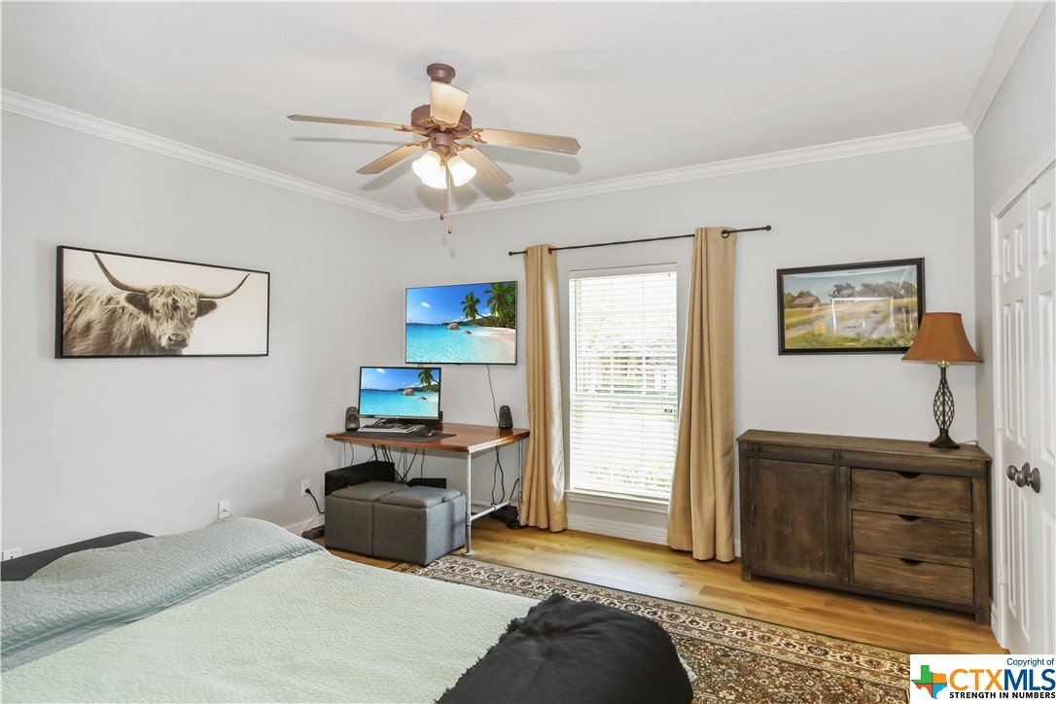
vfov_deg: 67.4
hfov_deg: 90.0
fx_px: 528
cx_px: 528
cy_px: 352
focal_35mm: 18
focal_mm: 12
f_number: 8
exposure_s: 1/6
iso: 100
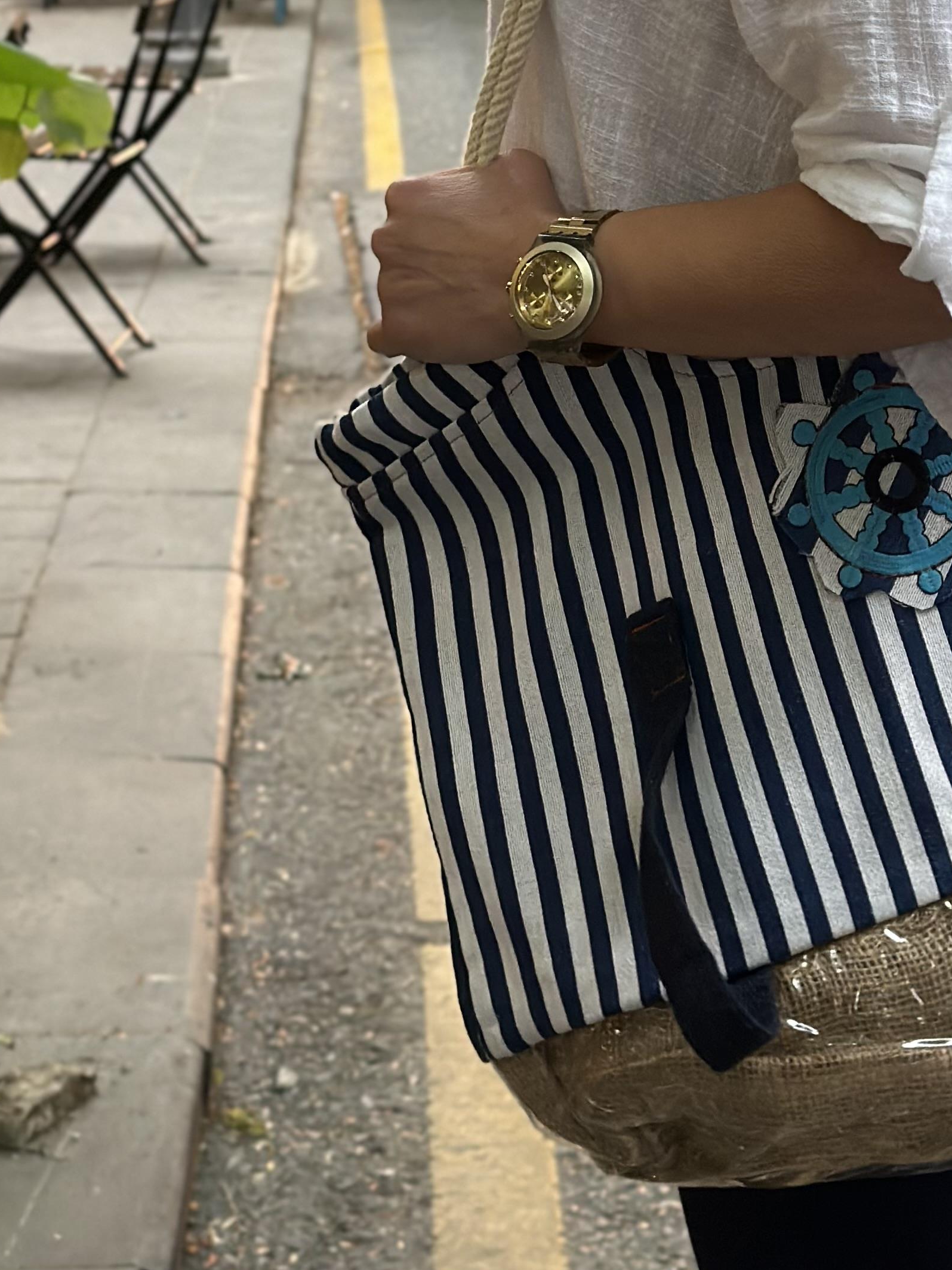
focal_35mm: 91
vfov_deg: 21.1
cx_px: 732
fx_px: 3337
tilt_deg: -8.7
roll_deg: -0.1
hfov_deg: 16.1
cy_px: 131
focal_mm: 6.86
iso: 400
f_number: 1.78
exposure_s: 1/50
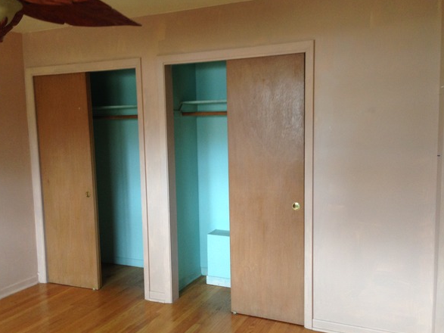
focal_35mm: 36
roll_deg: +0.4
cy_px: 174
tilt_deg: -7.8
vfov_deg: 39.6
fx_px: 462
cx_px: 219
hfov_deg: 51.4
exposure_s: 1/20
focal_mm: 4.12
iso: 125
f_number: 2.4
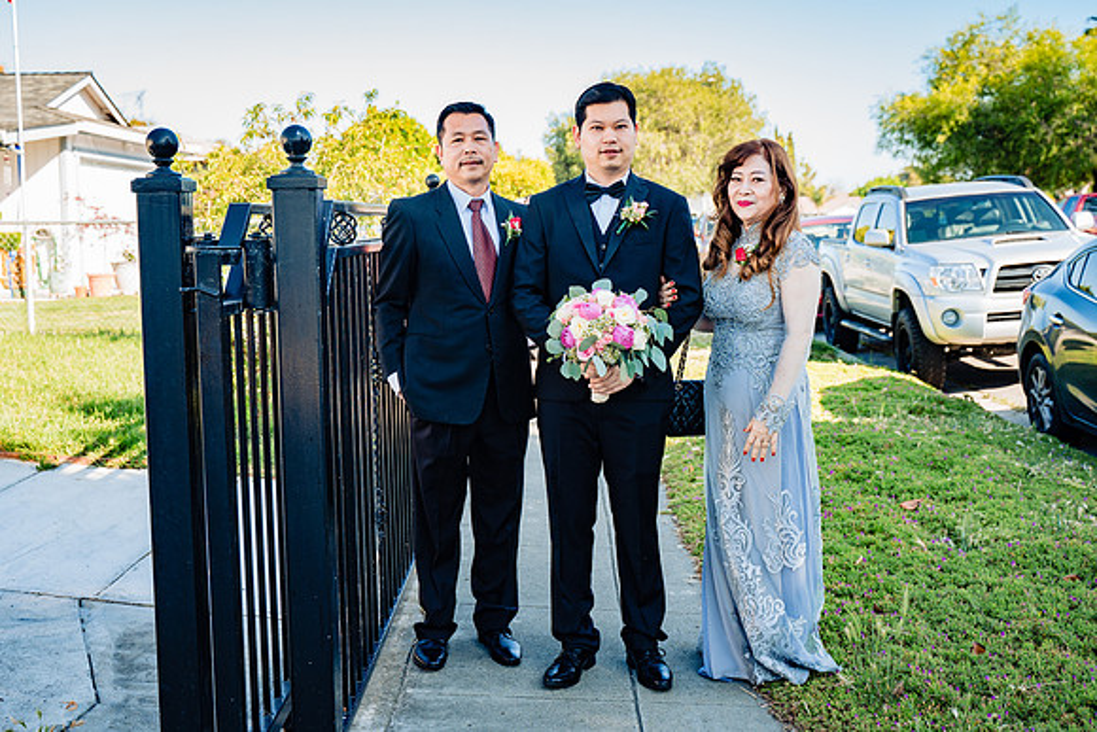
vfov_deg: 31.9
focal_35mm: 42
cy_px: 339
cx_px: 519
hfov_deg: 46.3
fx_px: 1282
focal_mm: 37
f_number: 4
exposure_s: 1/160
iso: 100
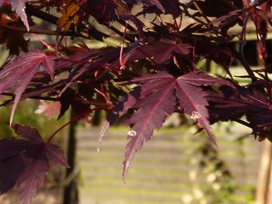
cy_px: 19
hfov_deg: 13.6
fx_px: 1116
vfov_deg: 10.4
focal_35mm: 142
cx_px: -16
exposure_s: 1/250
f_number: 4
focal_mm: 10.2
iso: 100
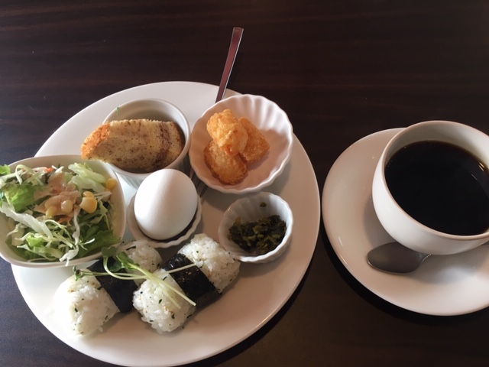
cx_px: 244
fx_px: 410
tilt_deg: -60.9
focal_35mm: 29
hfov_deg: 61.7
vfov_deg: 48.2
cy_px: 184
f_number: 2.2
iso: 50
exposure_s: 1/30
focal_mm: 4.15
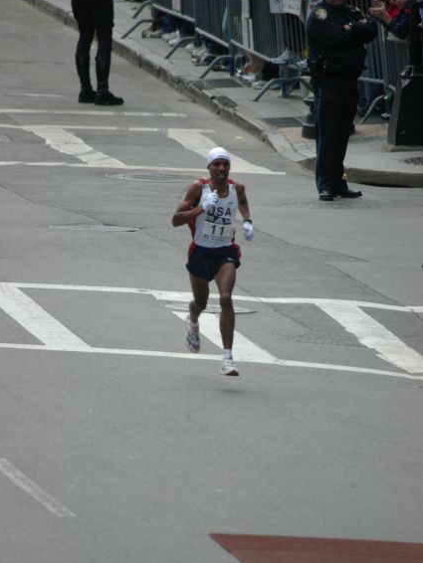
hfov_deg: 1.8
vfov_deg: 2.4
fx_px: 13269
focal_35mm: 815
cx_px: 212
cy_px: 264
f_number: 7.1
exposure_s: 1/500
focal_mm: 500
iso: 400
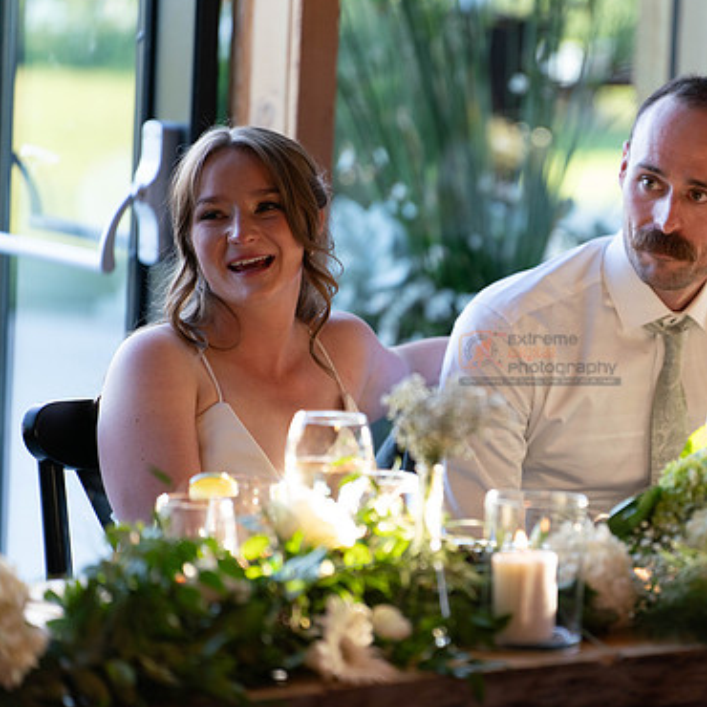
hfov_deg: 8.7
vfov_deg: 8.7
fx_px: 4621
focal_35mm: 200
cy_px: 356
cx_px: 541
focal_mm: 150
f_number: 2.8
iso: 1000
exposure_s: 1/400
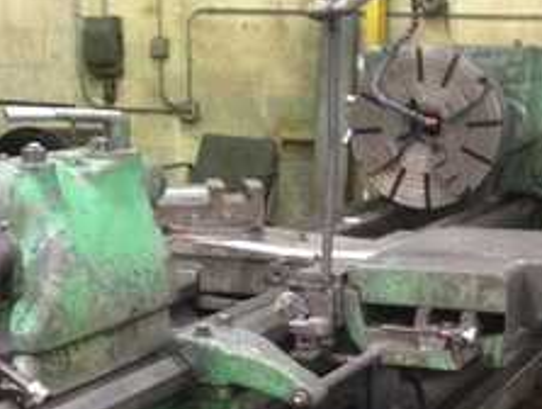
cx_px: 377
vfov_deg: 15.6
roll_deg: -0.3
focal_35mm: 94
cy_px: 372
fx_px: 1474
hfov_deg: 20.7
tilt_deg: -14.7
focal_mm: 4.28
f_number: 2.4
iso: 400
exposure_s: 1/15
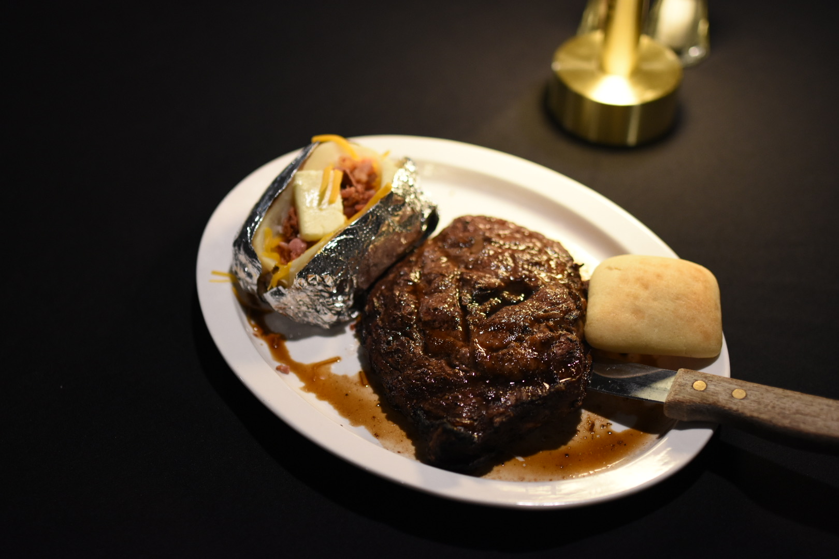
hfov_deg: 37.9
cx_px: 420
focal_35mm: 52
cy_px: 280
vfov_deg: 25.8
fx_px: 1223
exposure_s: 1/200
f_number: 1.4
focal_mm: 35
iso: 1000
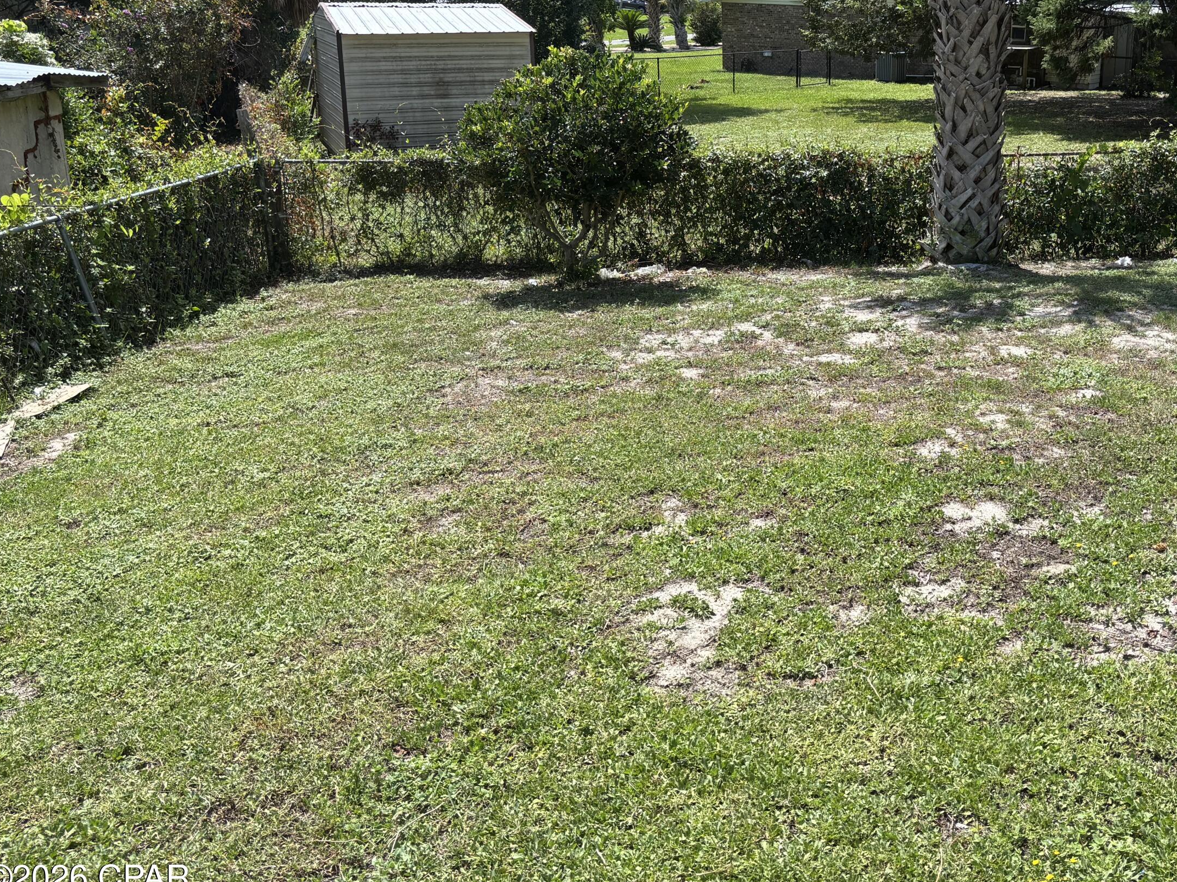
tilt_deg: -15.8
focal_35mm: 36
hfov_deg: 50.3
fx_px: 1224
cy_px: 323
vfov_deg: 39.4
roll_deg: +0.1
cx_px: 798
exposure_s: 1/1845
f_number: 1.6
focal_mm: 5.96
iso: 50
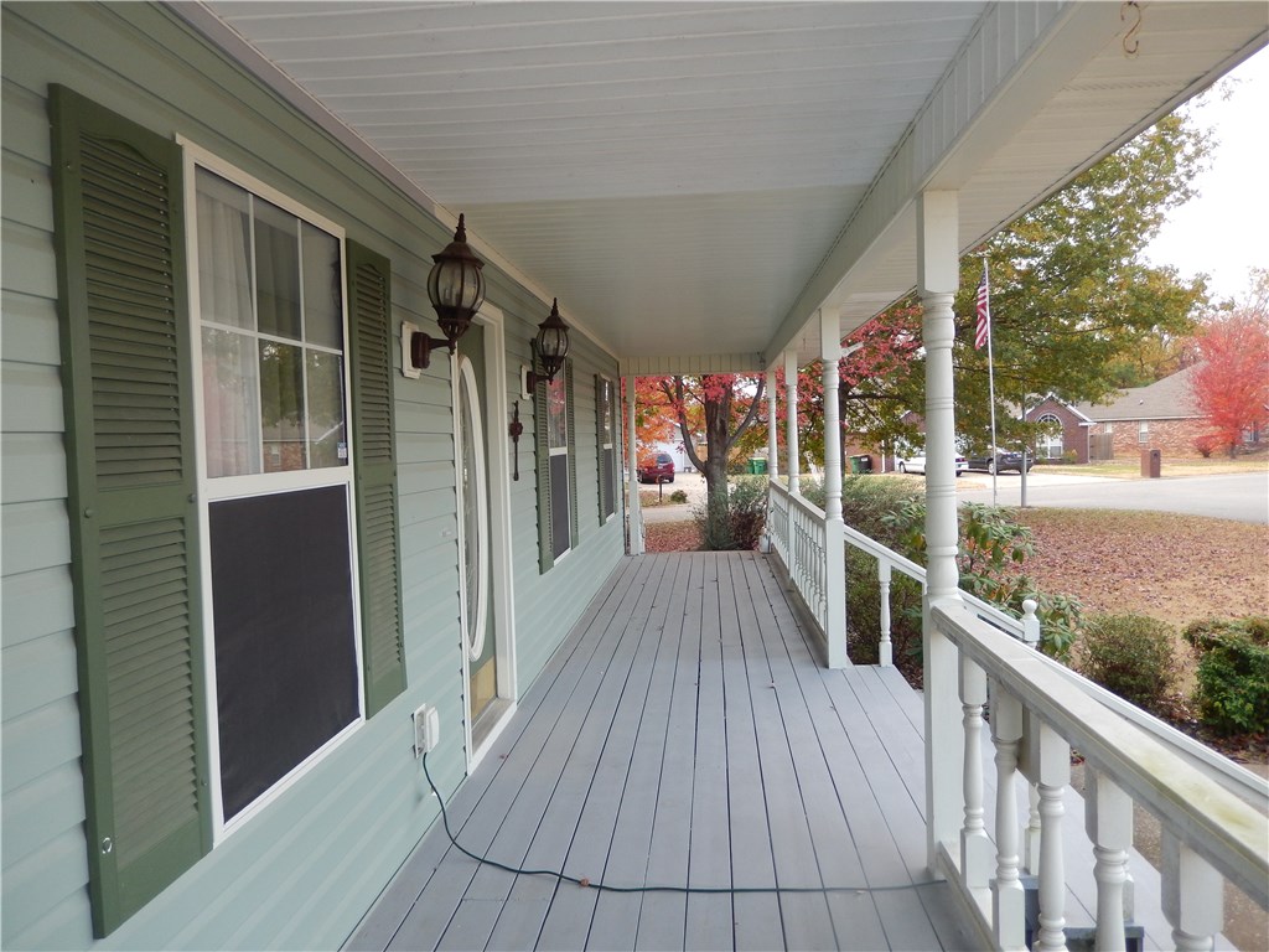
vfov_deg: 54.9
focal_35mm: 25
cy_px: 476
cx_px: 634
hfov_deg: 69.4
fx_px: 916
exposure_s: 1/100
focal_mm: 4.5
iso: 125
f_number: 3.4
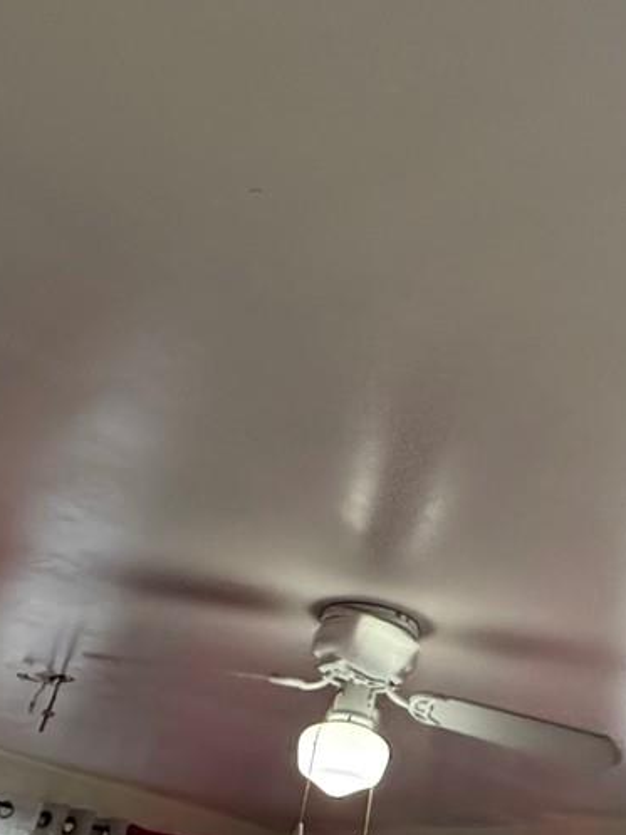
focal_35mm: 45
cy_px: 240
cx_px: 487
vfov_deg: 41.2
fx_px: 1086
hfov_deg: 31.4
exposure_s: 1/121
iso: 125
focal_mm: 2.22
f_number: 2.2
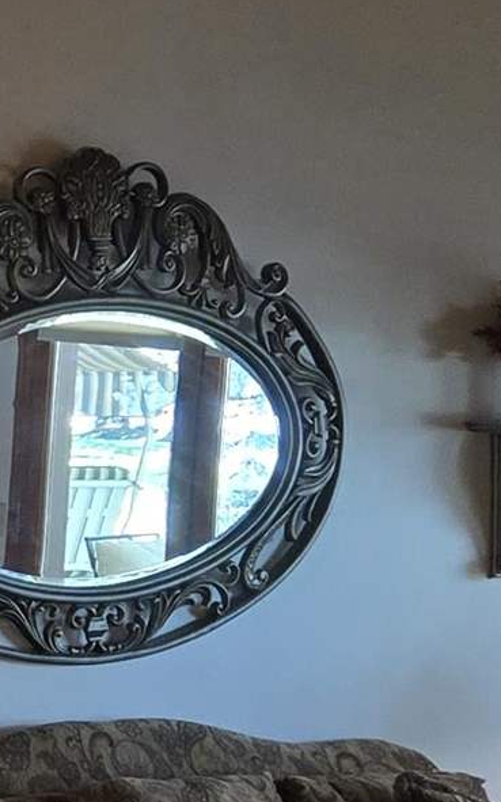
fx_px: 2773
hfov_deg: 9.1
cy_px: 507
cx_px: -771
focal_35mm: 127
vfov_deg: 16.4
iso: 400
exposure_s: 1/120
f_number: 1.8
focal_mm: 5.4
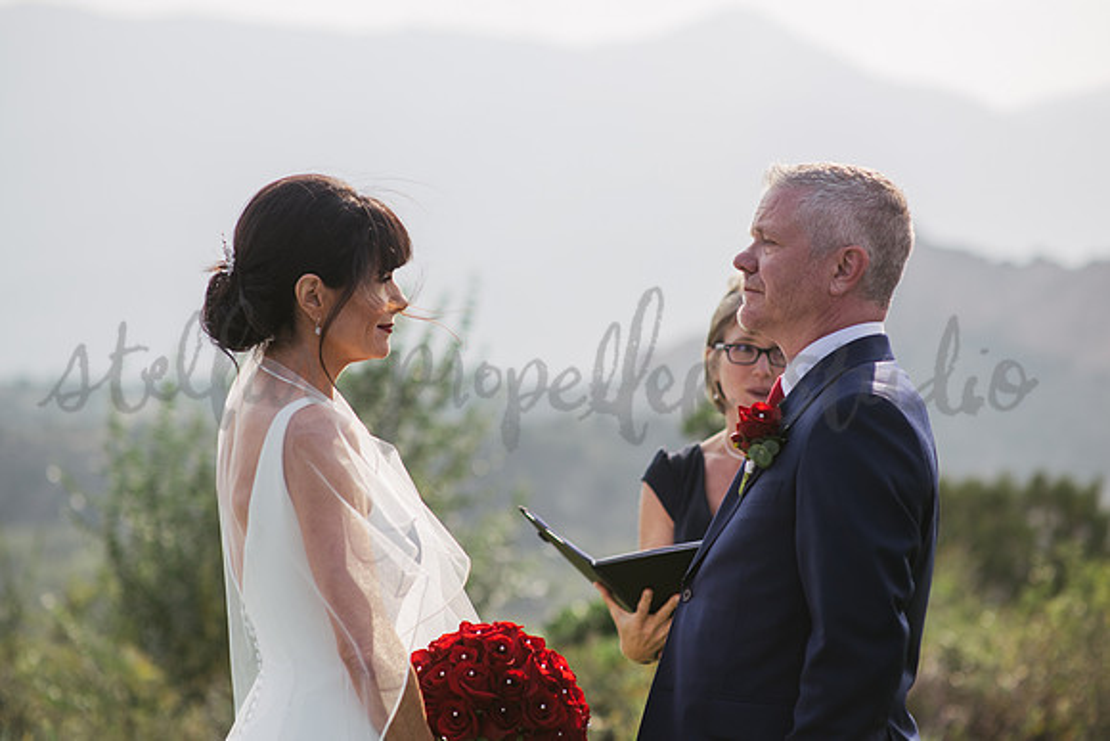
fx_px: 2621
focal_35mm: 85
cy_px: 370
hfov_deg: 23.9
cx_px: 555
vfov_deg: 16.1
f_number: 2.2
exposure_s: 1/4000
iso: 160
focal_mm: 85
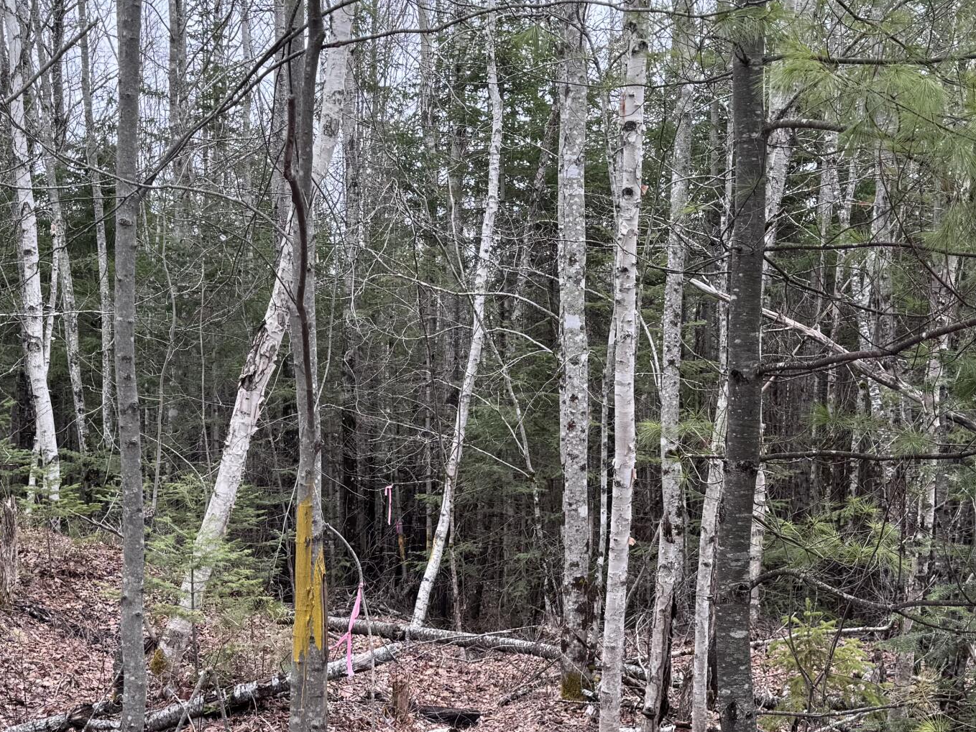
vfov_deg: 27.3
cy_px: 516
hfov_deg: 36.1
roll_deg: +0.3
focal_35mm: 53
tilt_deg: -2.0
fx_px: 1495
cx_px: 531
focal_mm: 6.76
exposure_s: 1/271
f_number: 1.78
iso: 64
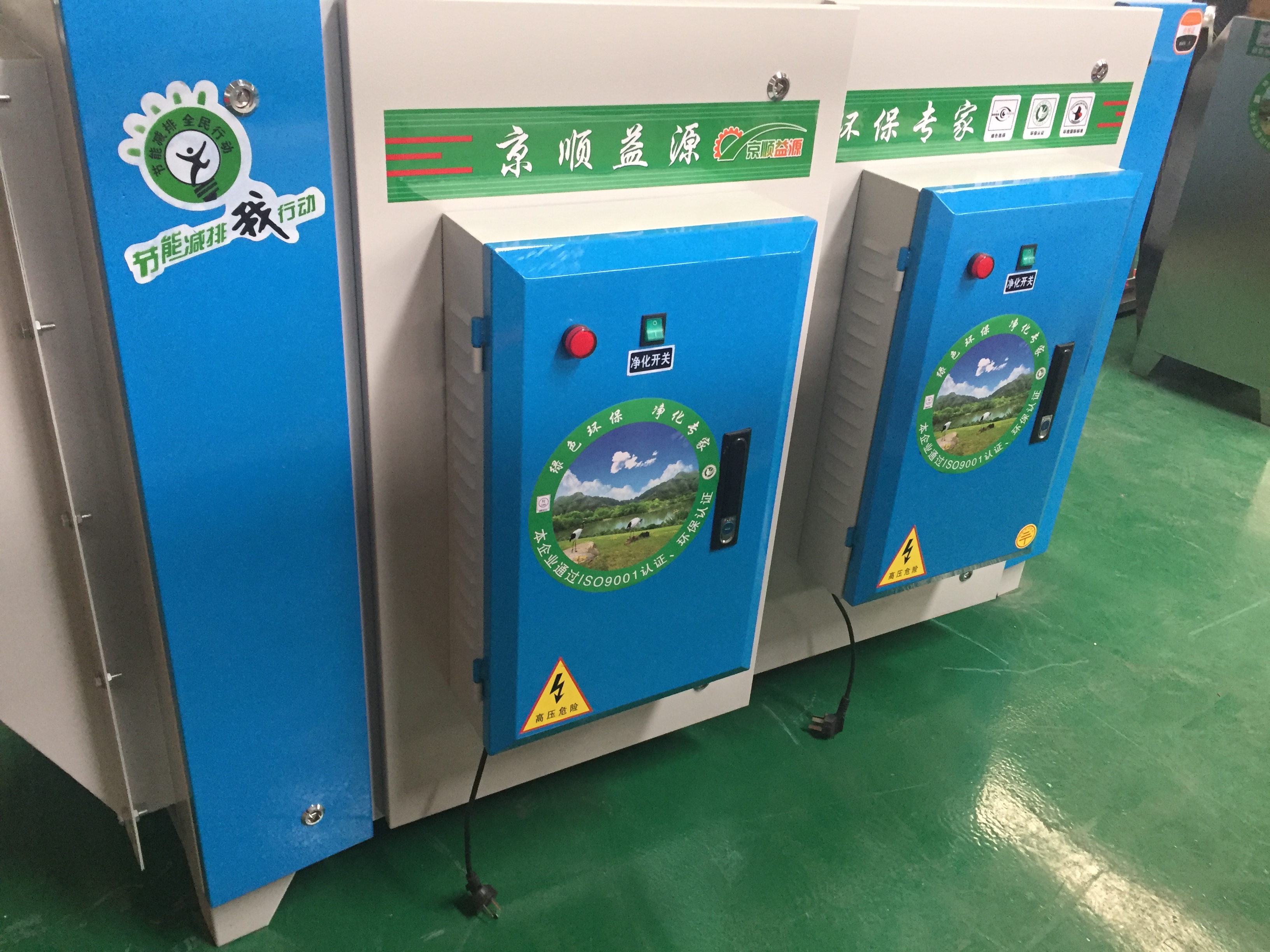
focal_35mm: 29
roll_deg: -3.2
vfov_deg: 48.2
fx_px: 1064
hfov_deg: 61.7
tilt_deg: -28.0
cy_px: 476
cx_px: 635
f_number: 2.2
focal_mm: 4.15
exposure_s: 1/33
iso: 200
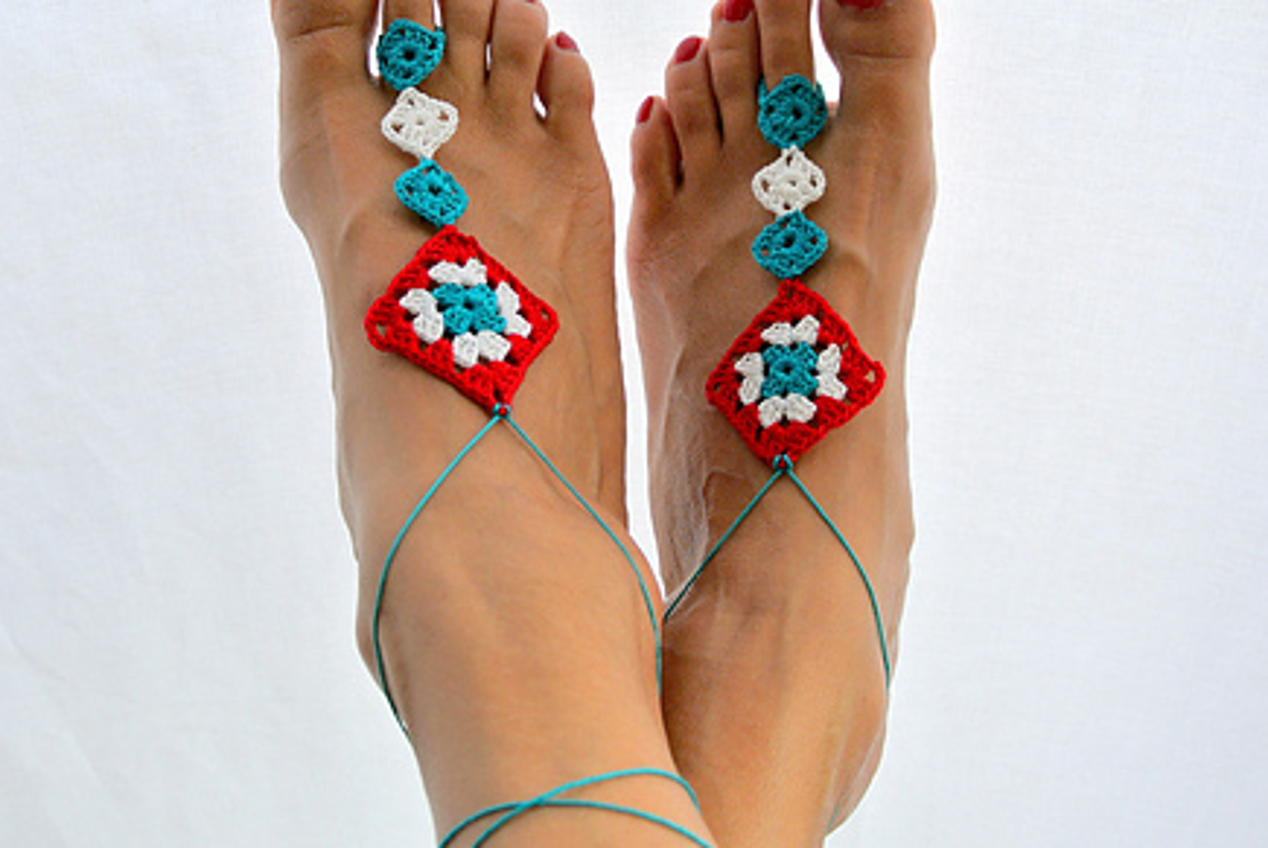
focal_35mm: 50
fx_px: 1763
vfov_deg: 27.0
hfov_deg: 39.5
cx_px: 536
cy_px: 390
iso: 100
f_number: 3.8
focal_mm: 12.7
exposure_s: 1/200
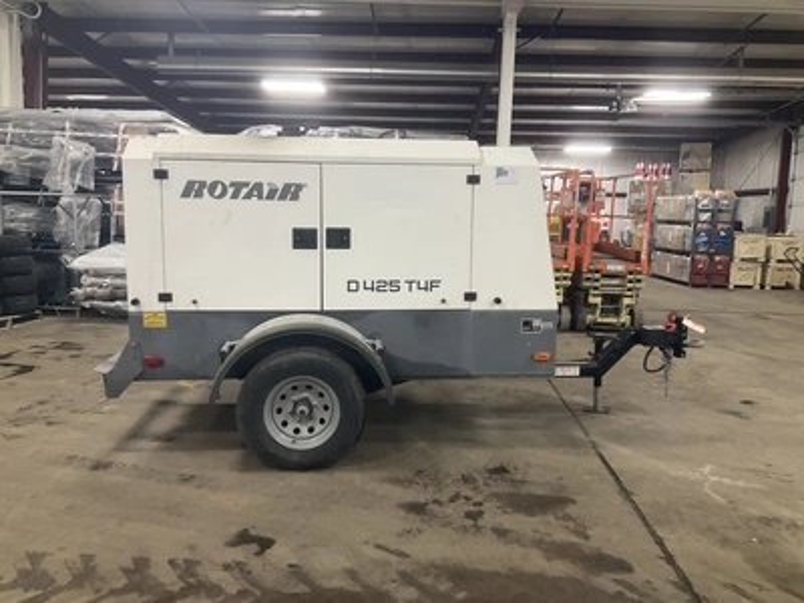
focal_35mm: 29
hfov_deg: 61.7
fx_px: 674
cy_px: 302
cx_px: 402
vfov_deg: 48.2
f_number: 1.8
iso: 160
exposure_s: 1/60
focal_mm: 3
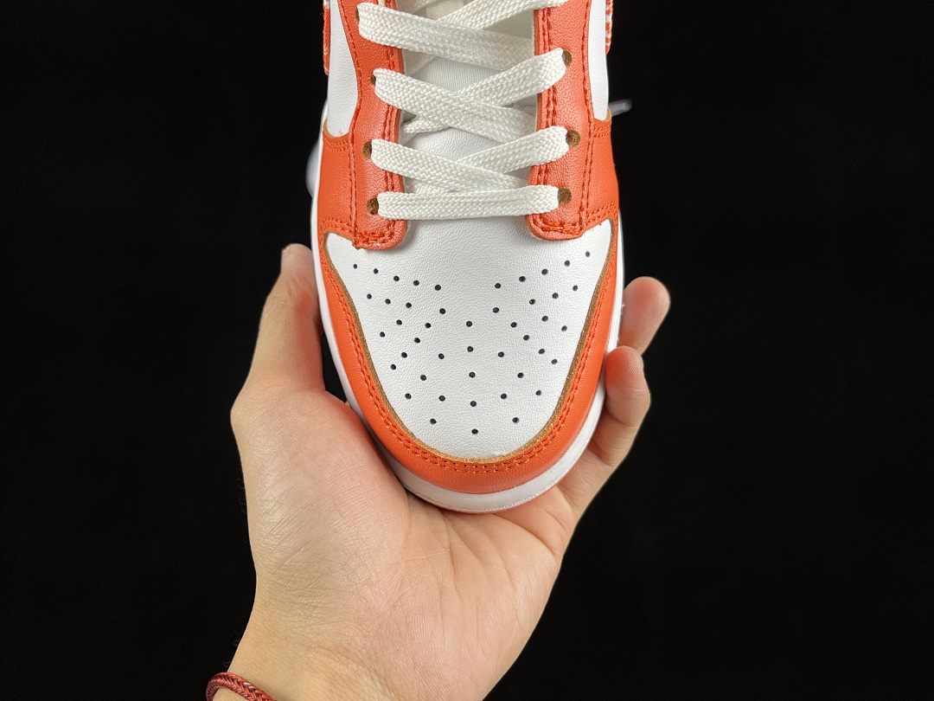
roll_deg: +0.1
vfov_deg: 53.1
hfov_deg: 67.3
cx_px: 467
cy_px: 350
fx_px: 702
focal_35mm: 26
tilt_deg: +5.6
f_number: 1.6
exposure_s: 1/100
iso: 64
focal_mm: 5.1
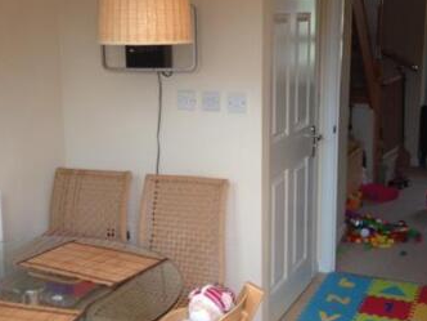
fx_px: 715
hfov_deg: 33.1
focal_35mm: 58
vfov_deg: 25.2
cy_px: 151
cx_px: 161
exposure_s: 1/20
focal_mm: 4.12
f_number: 2.4
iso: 64
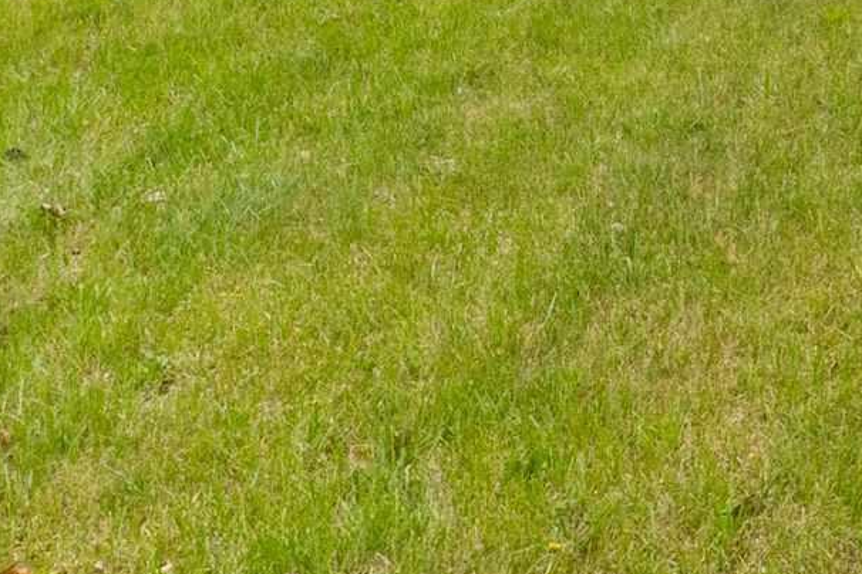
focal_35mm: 76
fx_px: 1820
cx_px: 1192
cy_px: -473
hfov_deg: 22.9
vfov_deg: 15.4
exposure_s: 1/25
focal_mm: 10
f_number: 11
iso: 400
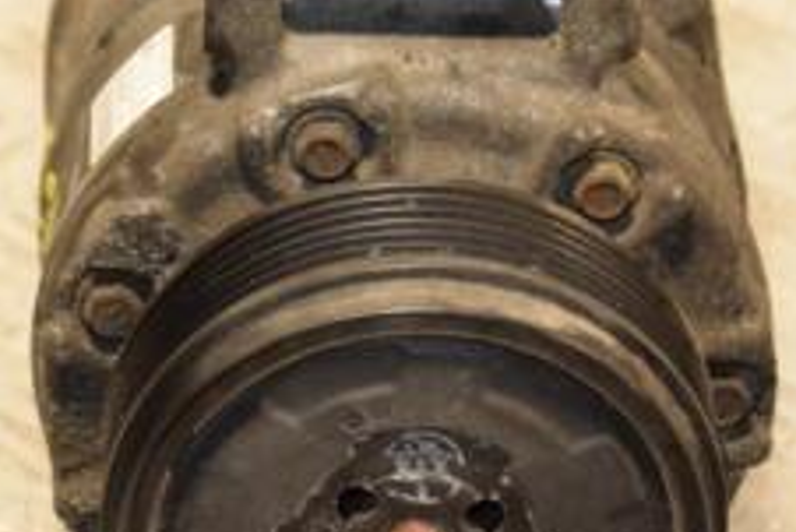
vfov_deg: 5.6
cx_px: 321
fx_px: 5465
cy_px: 190
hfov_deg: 8.3
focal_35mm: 247
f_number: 5.3
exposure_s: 1/200
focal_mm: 62
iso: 800
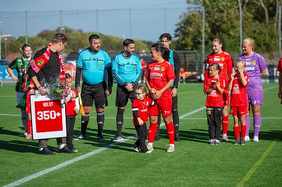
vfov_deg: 10.4
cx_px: 141
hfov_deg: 15.5
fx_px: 1035
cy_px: 94
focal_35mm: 132
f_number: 4
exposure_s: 1/1600
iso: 140
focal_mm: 130
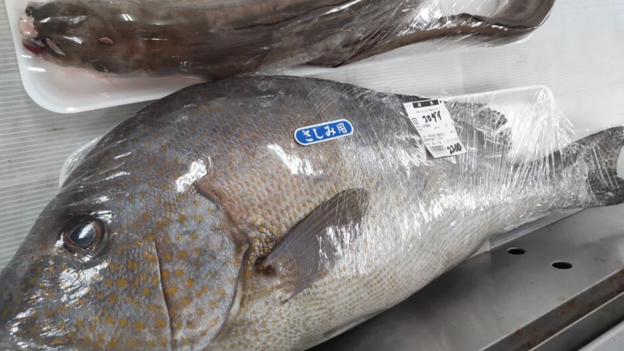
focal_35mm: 27
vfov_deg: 42.6
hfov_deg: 69.9
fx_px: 447
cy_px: 134
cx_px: 304
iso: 161
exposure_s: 1/50
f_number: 2
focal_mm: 3.43
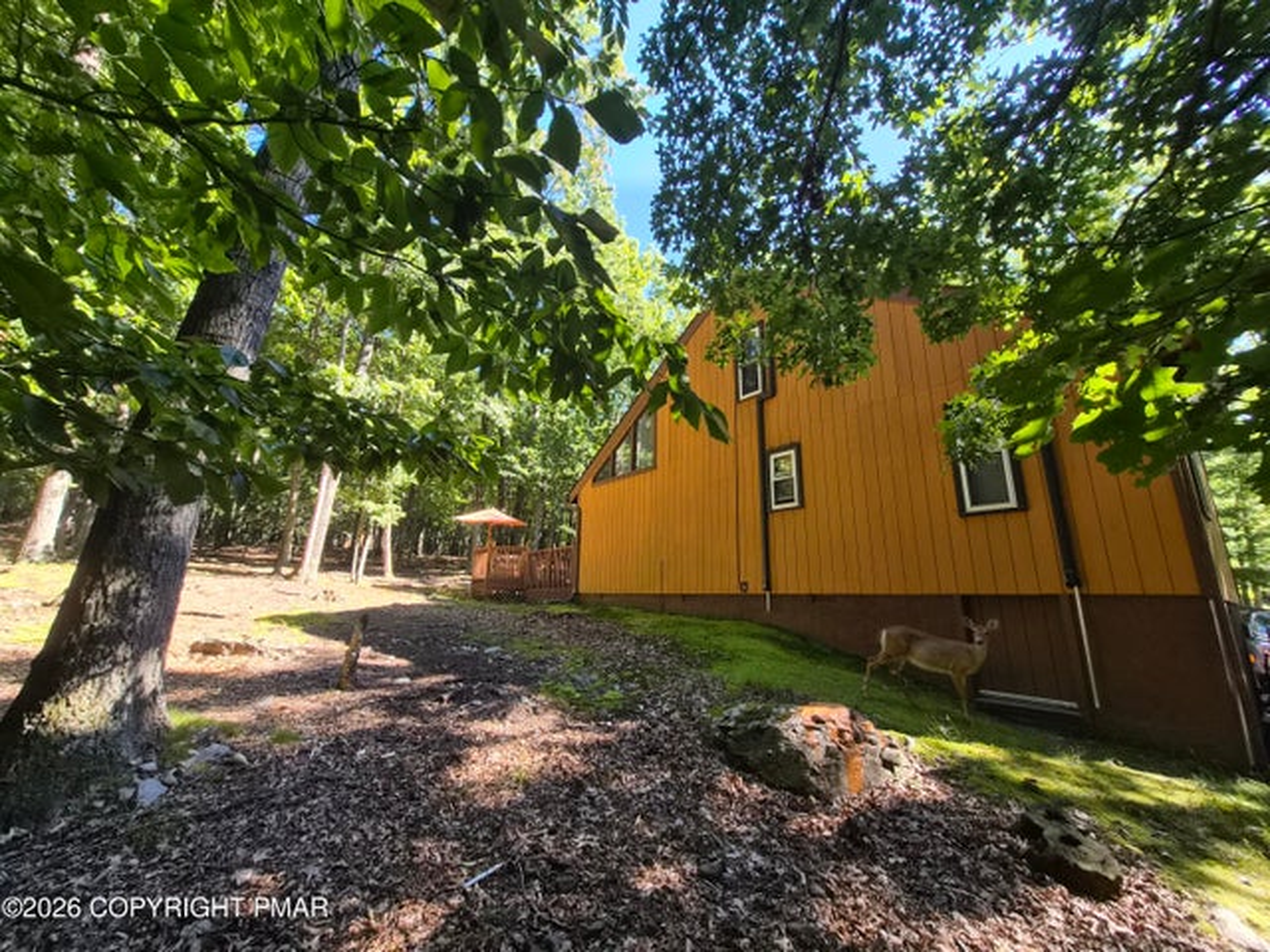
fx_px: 477
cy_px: 476
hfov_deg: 106.2
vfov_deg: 89.9
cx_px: 635
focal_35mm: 13
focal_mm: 1.7
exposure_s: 1/120
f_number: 2.2
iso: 32
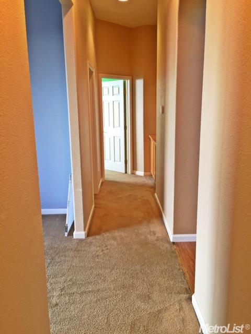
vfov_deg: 61.7
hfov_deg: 48.2
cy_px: 167
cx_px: 126
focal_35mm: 29
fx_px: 280
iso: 80
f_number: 2.2
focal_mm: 4.15
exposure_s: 1/30
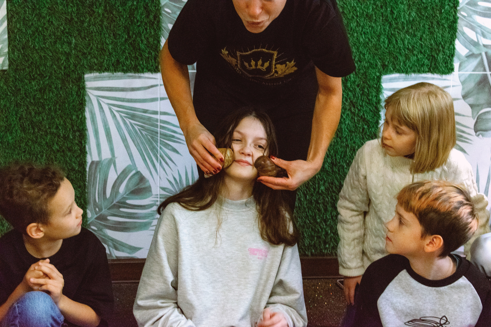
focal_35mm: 82
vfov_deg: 16.6
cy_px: 164
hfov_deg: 24.6
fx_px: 1125
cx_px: 246
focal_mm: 55
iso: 3200
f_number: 5.6
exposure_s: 1/125
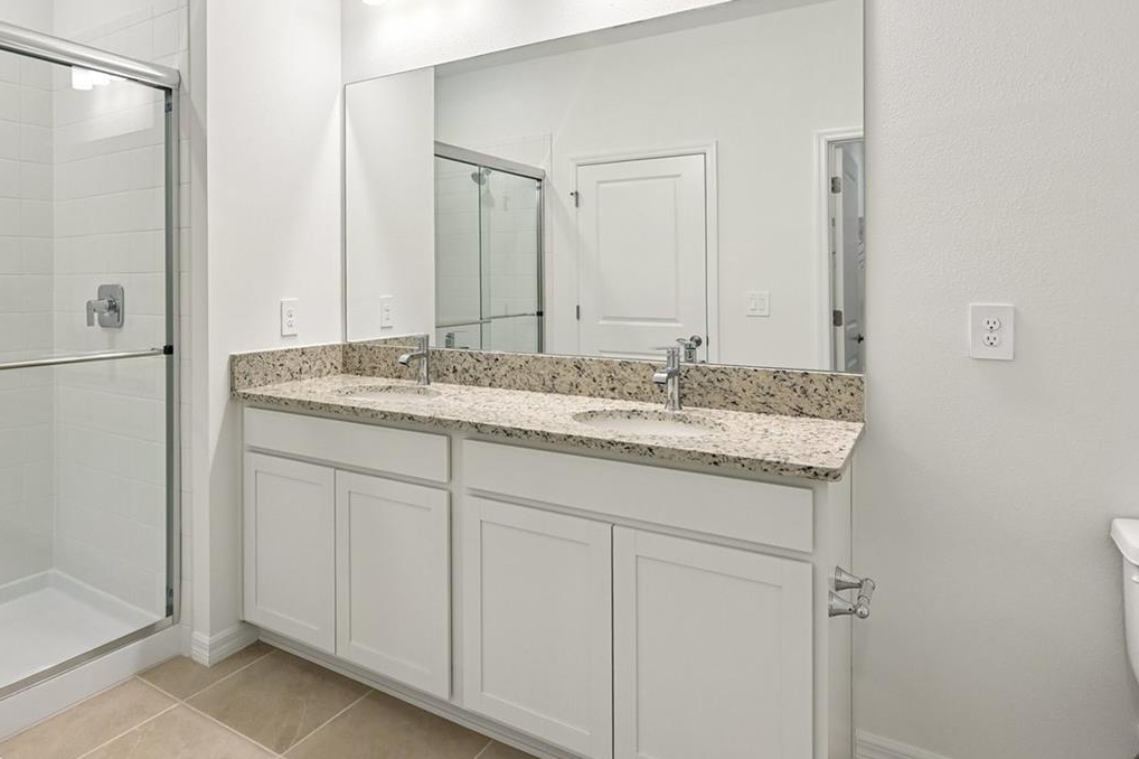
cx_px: 442
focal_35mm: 22
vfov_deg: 56.2
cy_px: 266
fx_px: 696
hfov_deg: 77.5
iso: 400
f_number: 8
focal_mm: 14
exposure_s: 1/80
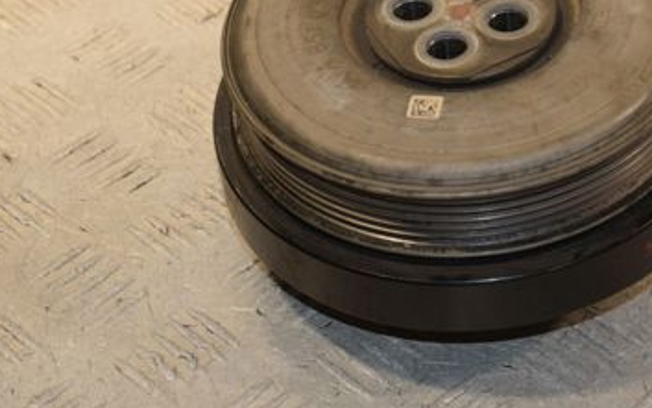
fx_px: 2560
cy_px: 65
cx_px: 375
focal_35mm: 144
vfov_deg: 9.1
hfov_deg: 14.5
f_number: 6.3
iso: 800
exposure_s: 1/200
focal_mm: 52
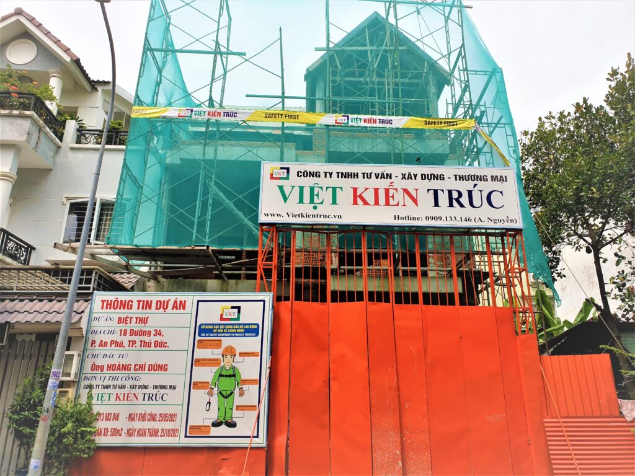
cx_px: 318
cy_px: 238
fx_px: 477
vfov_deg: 53.1
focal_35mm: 26
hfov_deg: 67.3
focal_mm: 4.3
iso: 50
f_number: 2.4
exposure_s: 1/1621
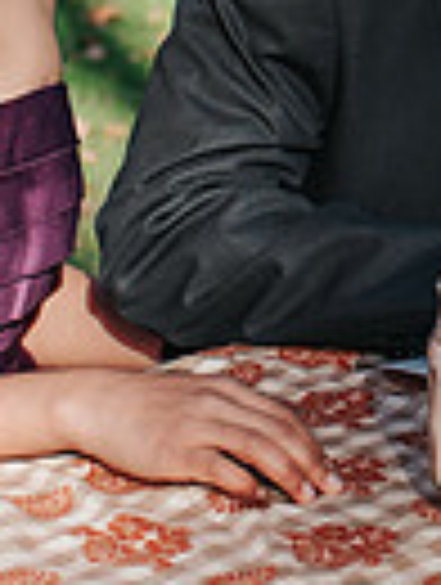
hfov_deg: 8.0
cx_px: 670
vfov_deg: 10.6
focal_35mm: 182
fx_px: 3081
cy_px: -146
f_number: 3.2
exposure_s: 1/640
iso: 100
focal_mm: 35
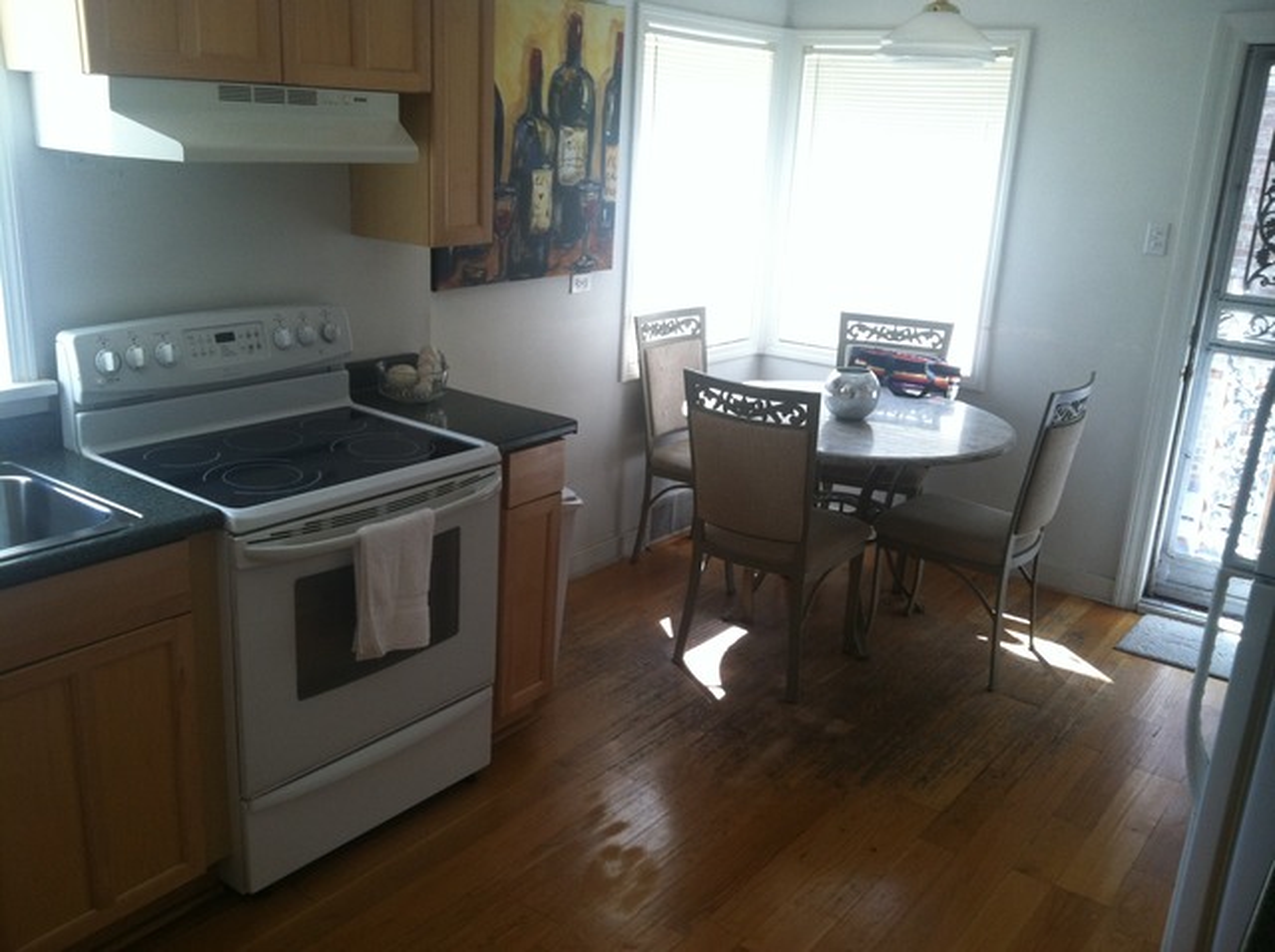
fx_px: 1287
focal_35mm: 35
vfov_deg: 40.6
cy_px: 476
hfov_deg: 52.7
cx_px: 638
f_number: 2.8
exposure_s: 1/40
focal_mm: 3.85
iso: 100
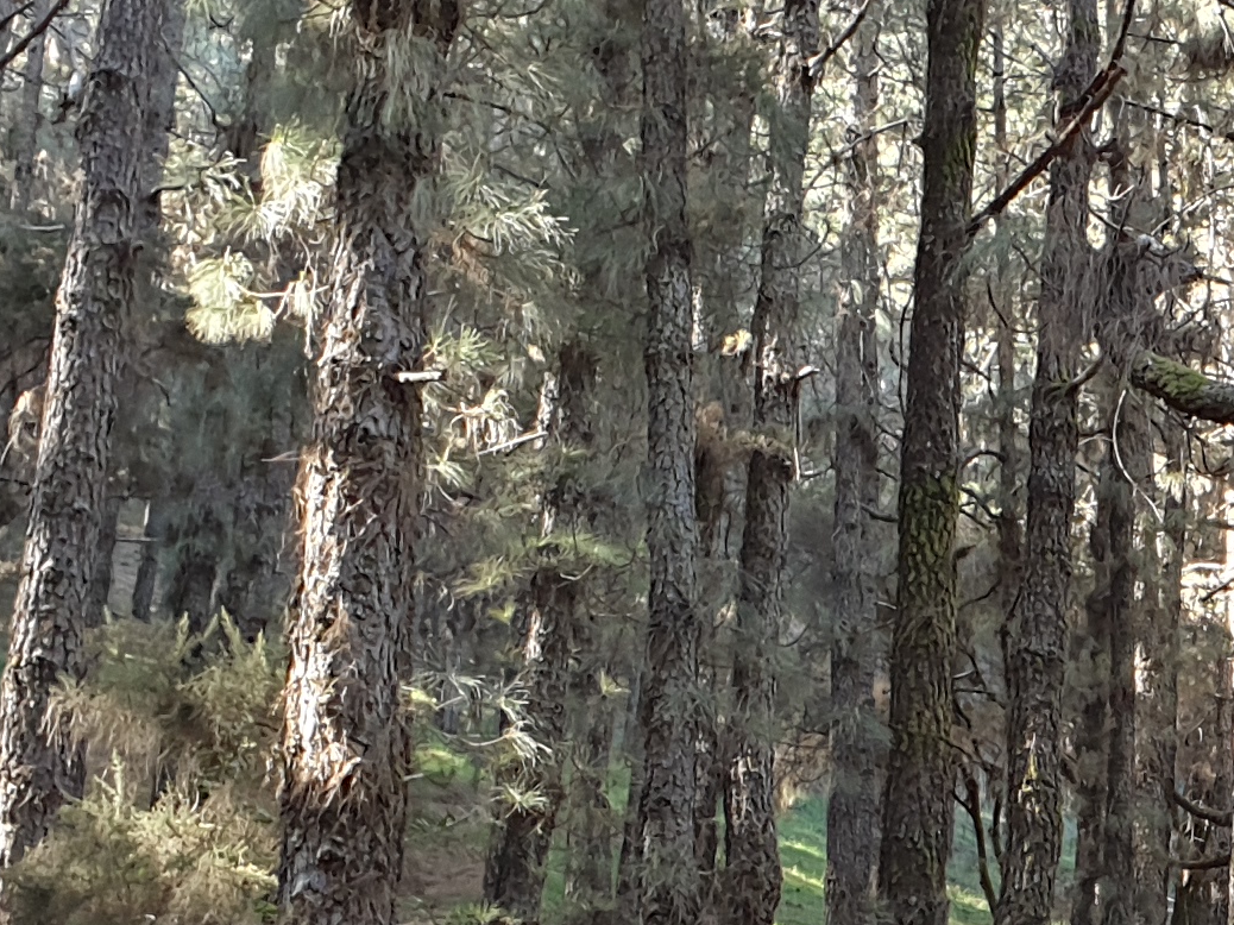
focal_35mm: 101
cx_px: 1736
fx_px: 3600
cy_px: 1018
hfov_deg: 17.8
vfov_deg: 14.3
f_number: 2.4
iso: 80
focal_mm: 4.3
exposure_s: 1/50
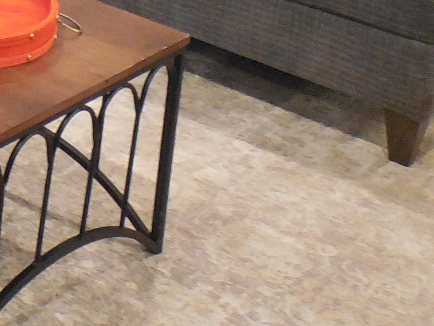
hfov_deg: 17.1
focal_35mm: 103
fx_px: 1291
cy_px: -321
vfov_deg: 12.6
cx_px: -237
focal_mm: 4.5
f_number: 3.3
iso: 400
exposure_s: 1/10
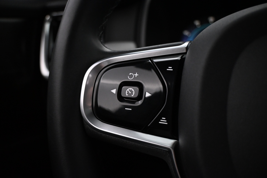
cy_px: 89
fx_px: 234
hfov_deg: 59.5
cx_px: 134
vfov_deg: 41.7
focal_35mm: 32
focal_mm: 21
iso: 3600
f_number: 4
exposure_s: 1/60
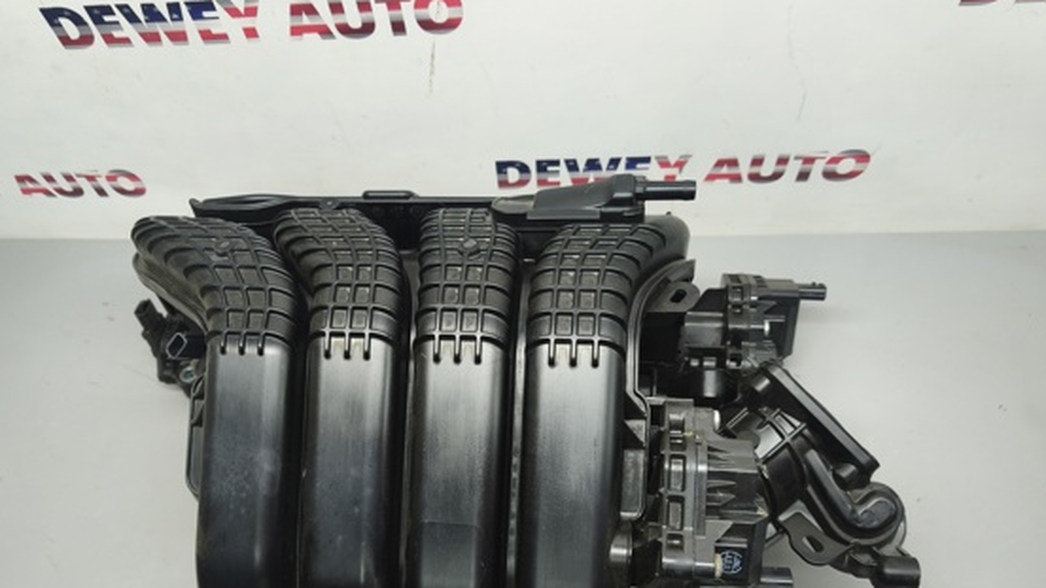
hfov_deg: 66.0
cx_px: 480
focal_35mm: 29
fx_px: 804
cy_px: 420
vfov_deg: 39.4
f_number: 1.7
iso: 200
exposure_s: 1/50
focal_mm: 5.35
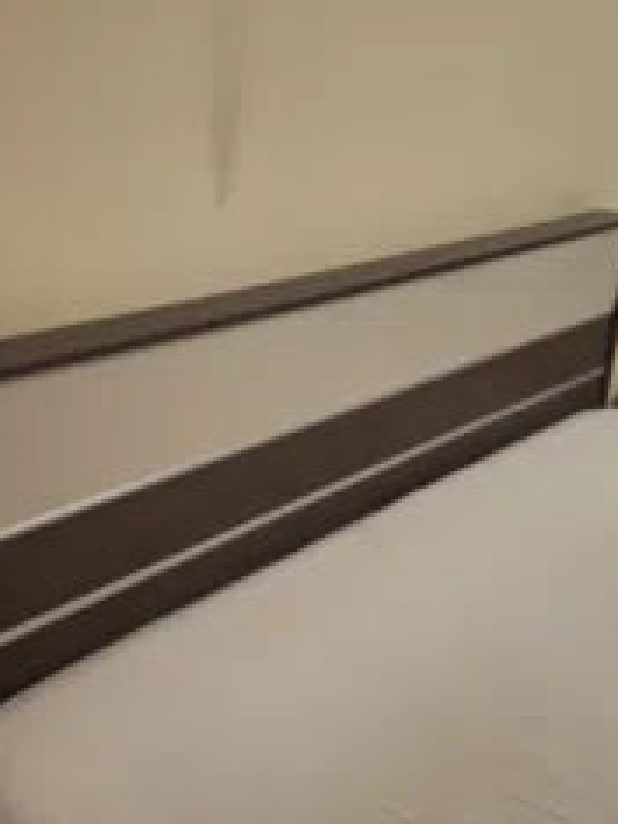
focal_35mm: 39
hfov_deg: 36.7
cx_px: 262
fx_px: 928
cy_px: 548
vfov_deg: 47.1
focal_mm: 5.54
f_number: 1.8
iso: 400
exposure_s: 1/20
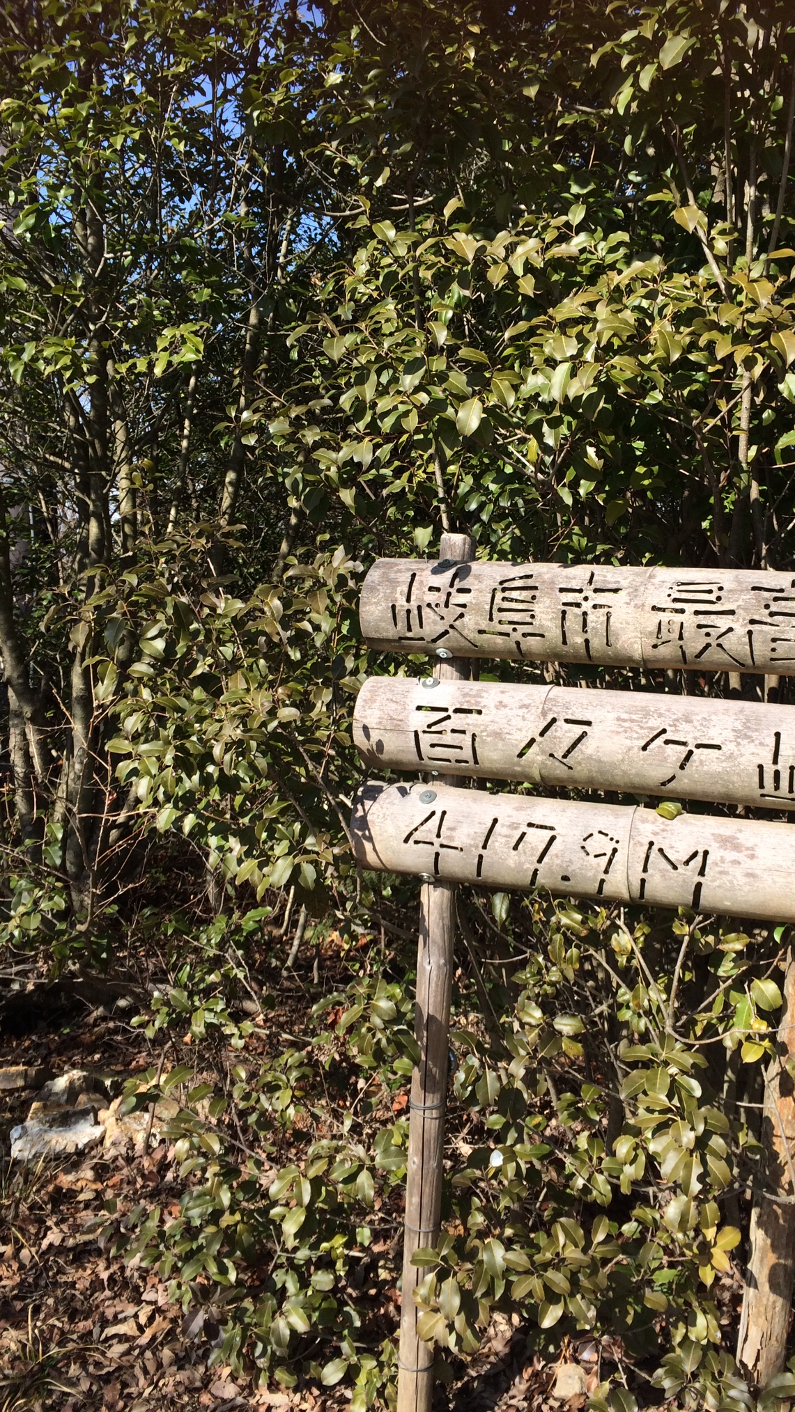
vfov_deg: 59.5
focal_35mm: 33
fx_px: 1237
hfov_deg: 35.5
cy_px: 711
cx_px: 485
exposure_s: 1/1414
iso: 32
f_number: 2.2
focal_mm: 4.12
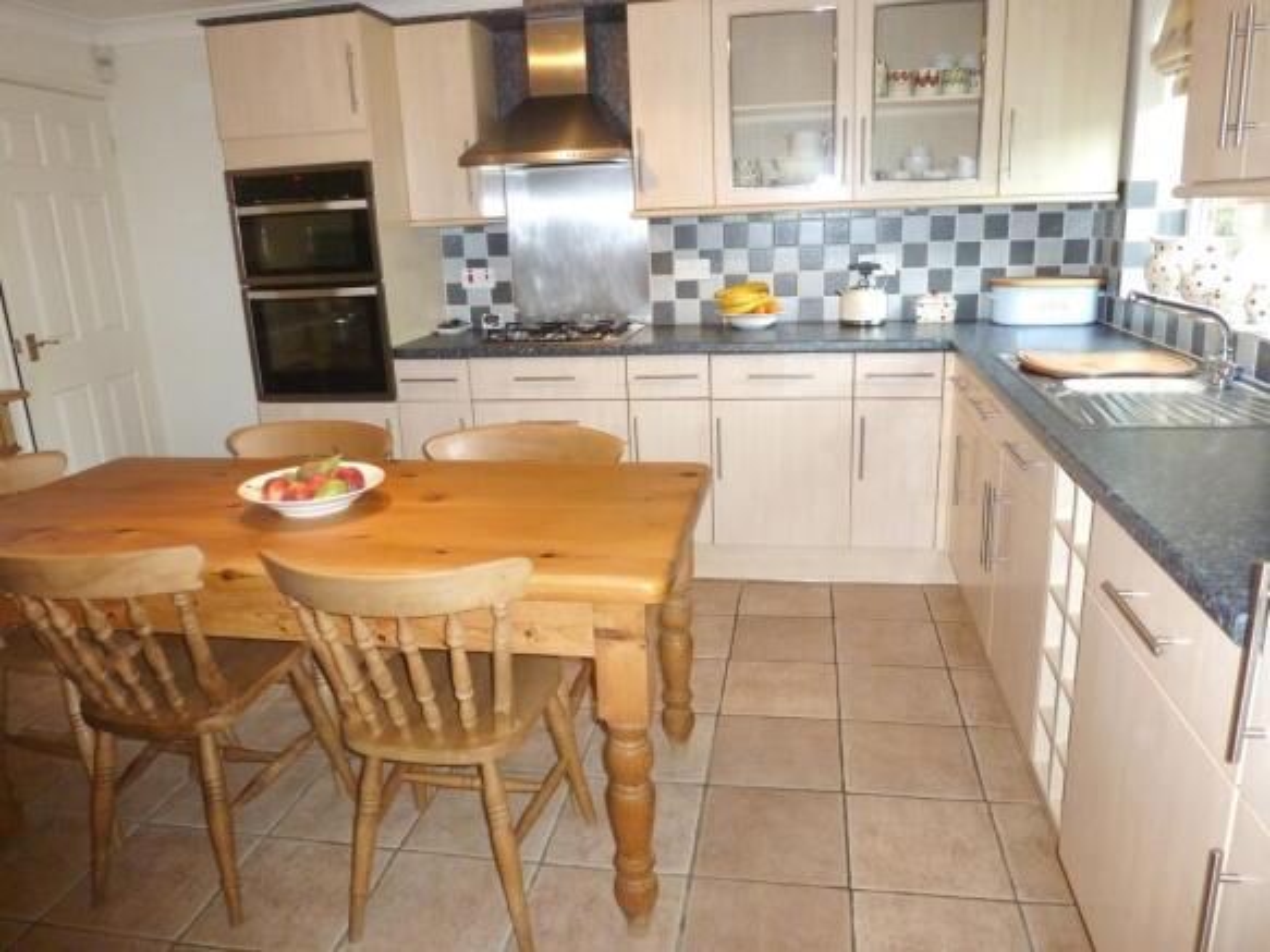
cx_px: 635
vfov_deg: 56.8
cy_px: 476
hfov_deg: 71.6
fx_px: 880
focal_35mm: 24
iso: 320
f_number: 3.3
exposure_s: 1/60
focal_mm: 4.3
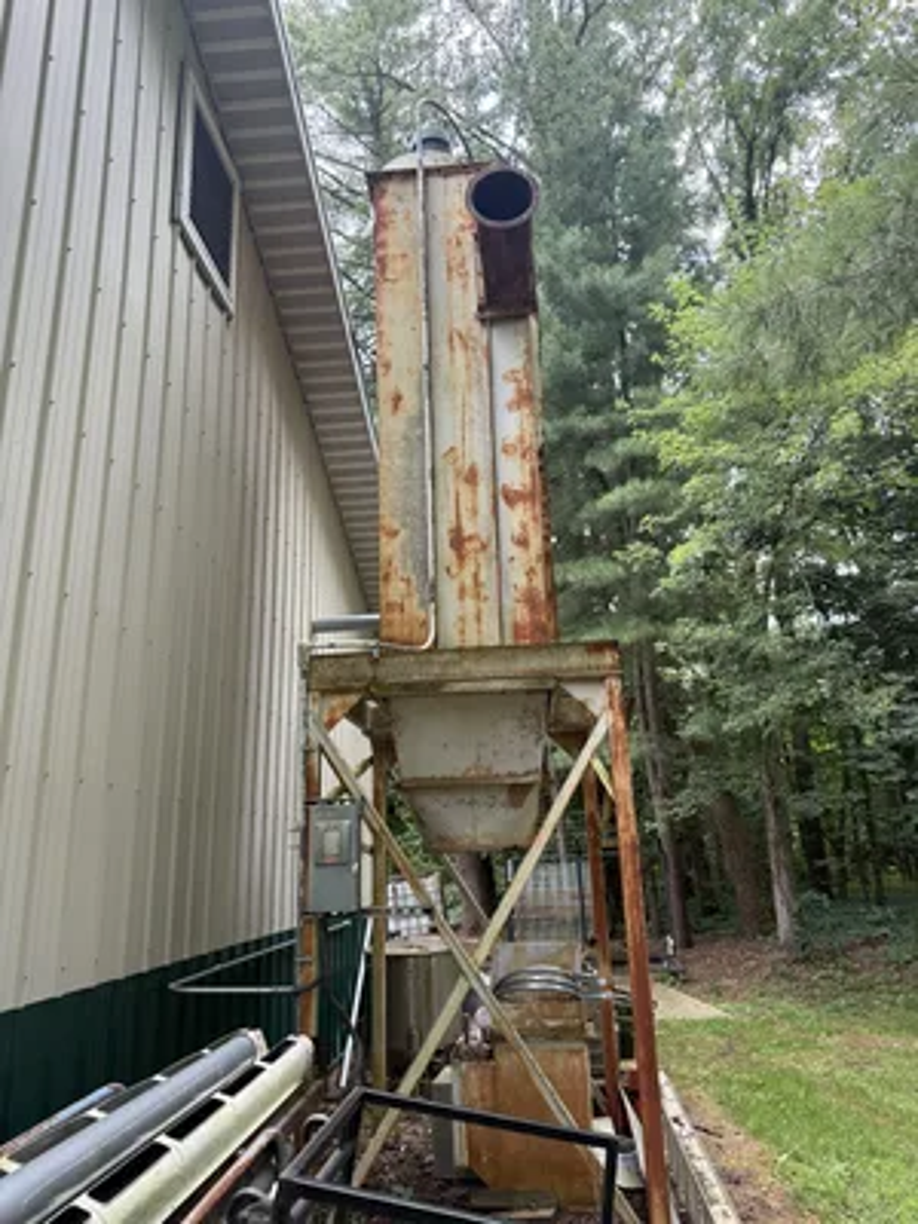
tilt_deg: +16.2
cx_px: 459
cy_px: 612
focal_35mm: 24
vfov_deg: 71.6
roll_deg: +0.8
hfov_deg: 56.8
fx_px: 849
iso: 100
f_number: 1.78
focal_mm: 6.76
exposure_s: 1/461
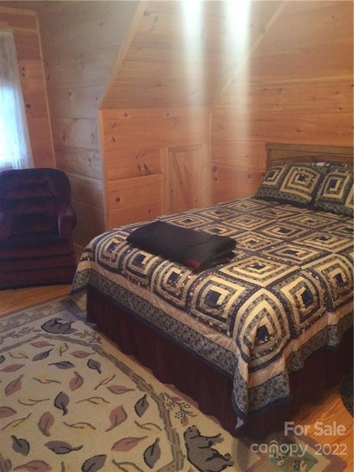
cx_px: 177
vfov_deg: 61.7
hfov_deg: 48.2
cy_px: 236
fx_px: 395
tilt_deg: -17.4
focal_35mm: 29
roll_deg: +3.2
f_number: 2.2
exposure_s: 1/20
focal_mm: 4.15
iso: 320
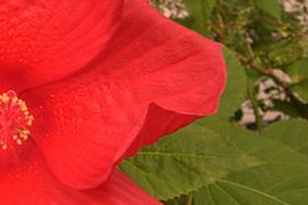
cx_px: 6
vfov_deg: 15.0
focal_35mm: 91
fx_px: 778
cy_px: 107
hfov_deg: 21.6
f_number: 2.7
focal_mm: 6.2
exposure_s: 1/80
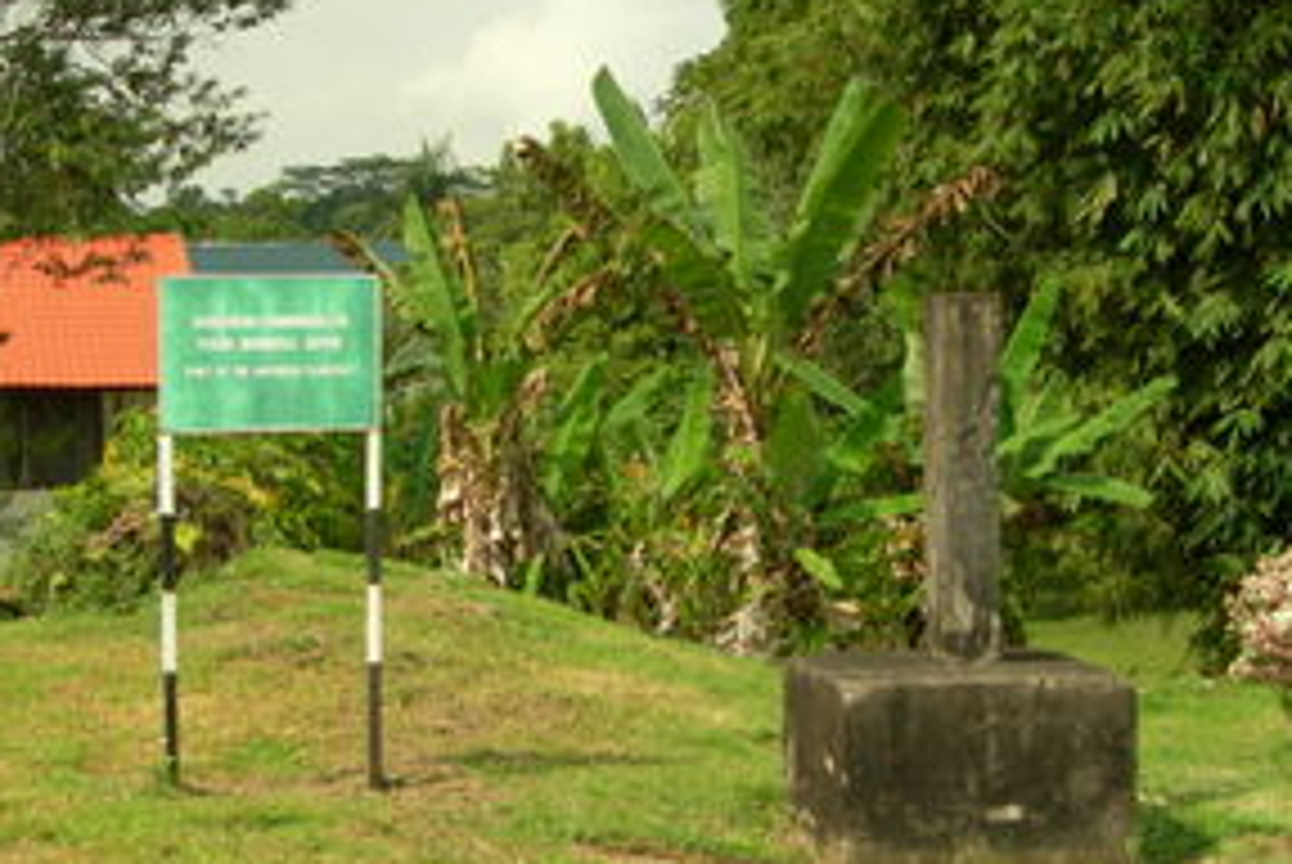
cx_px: 608
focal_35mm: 66
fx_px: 2371
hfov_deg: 30.5
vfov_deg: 20.7
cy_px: 459
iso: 50
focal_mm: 7.8
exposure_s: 1/400
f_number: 4.8
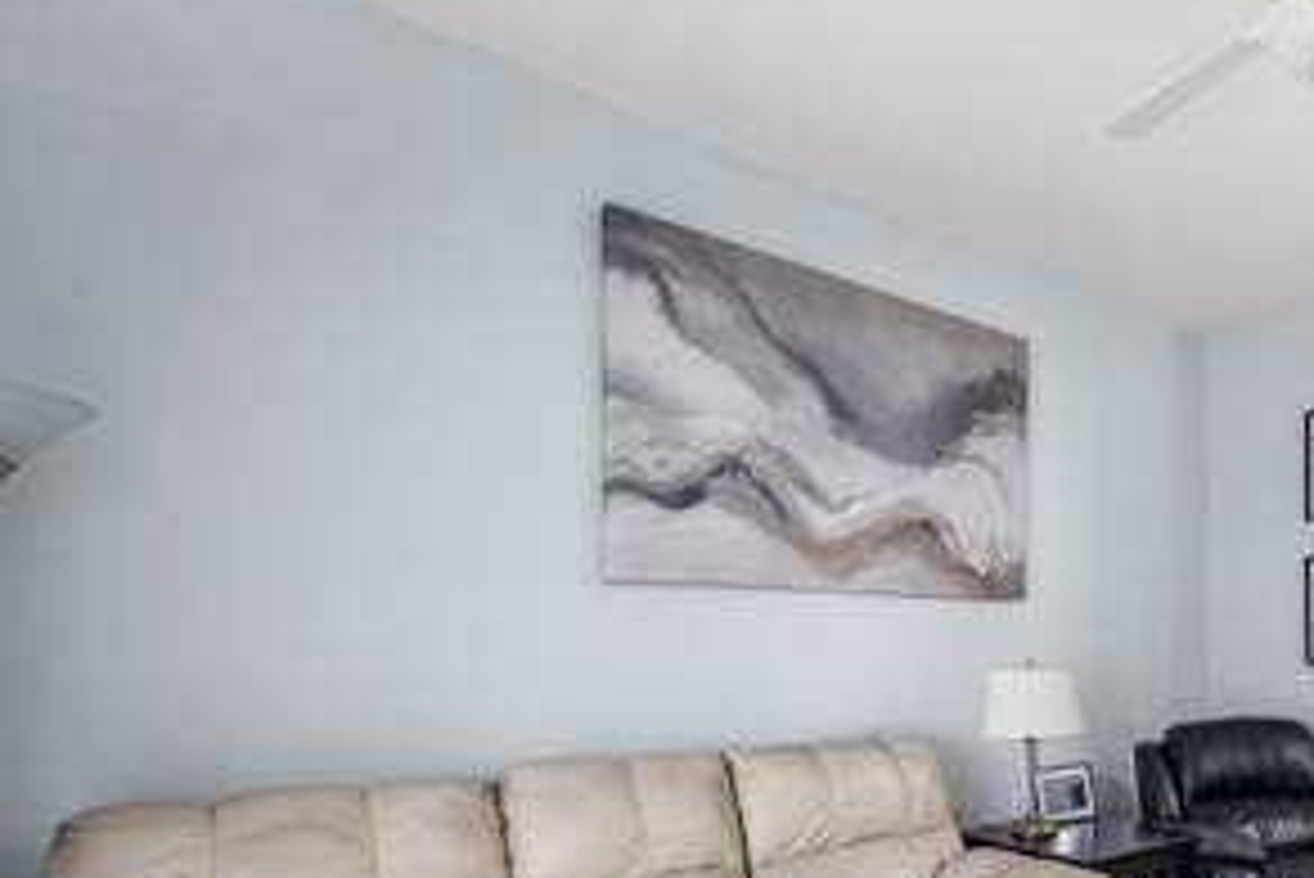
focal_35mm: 23
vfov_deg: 52.7
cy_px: 657
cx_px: 1008
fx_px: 840
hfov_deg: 70.2
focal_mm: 14
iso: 160
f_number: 8
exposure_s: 1/10
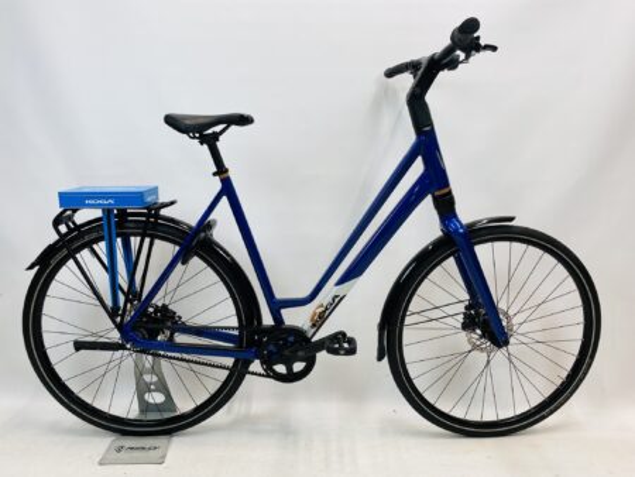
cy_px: 238
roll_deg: -0.6
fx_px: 477
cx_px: 318
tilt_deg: -8.2
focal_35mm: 26
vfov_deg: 53.1
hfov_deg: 67.3
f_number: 1.8
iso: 50
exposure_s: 1/100
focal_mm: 4.25
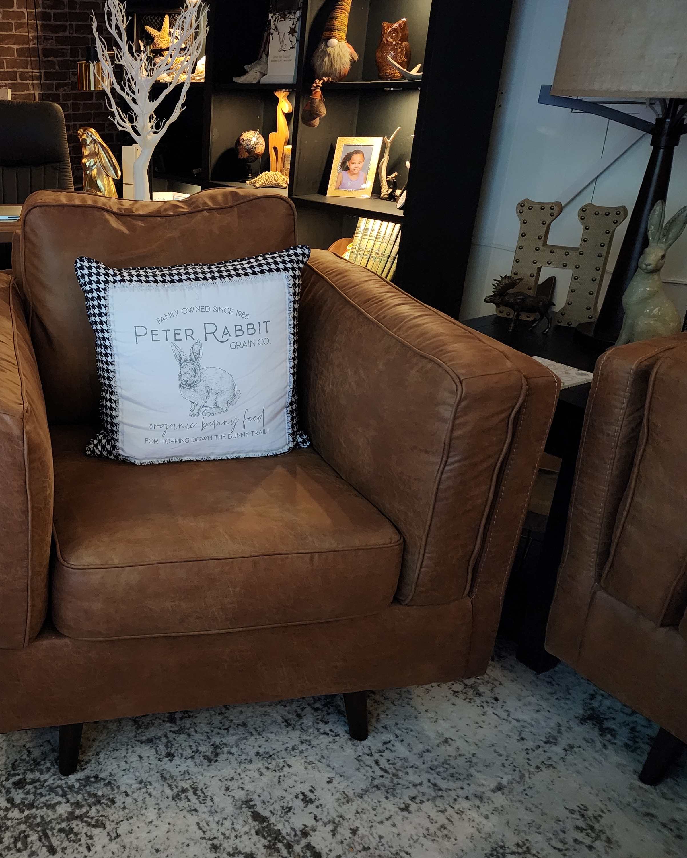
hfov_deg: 45.8
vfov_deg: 58.8
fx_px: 762
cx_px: 128
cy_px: 429
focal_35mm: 30
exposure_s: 1/24
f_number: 1.8
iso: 1000
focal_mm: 6.4
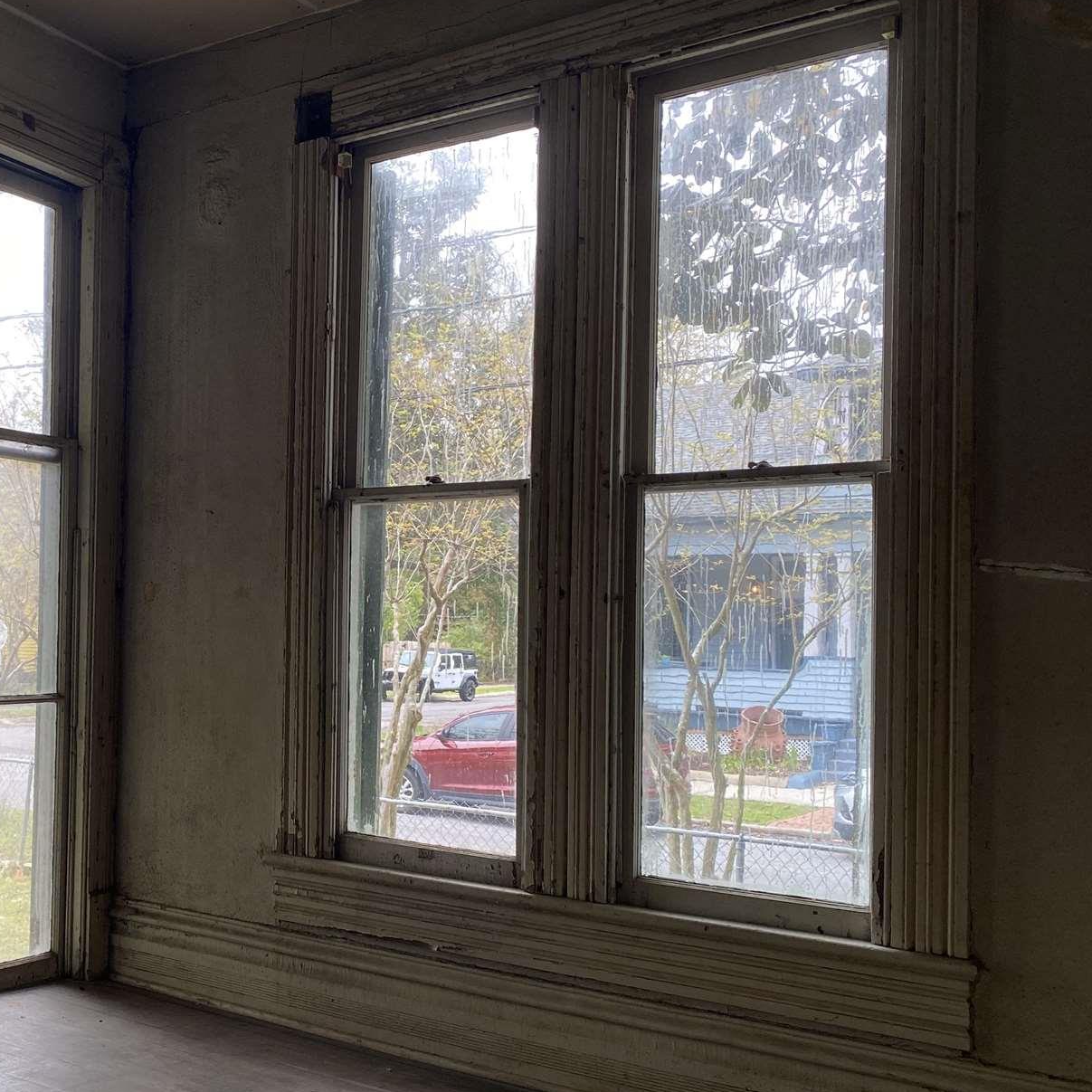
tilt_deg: -0.7
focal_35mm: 39
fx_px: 1392
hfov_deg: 40.8
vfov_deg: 42.8
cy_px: 596
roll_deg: -0.8
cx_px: 195
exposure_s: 1/122
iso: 64
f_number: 1.8
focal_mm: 4.25
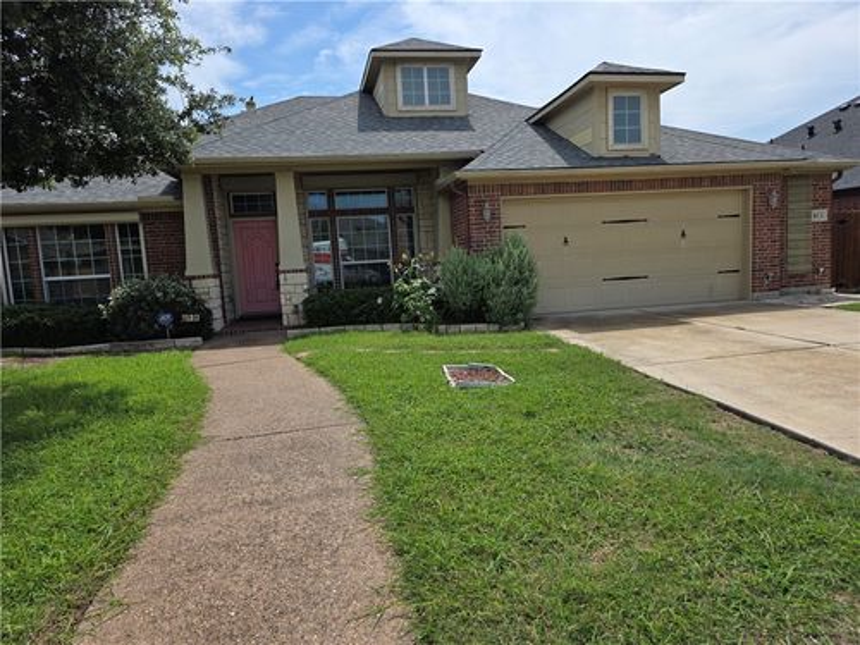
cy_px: 322
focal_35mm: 23
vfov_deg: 58.9
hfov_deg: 73.9
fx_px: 571
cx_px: 430
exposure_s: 1/6355
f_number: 1.7
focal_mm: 6.3
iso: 80
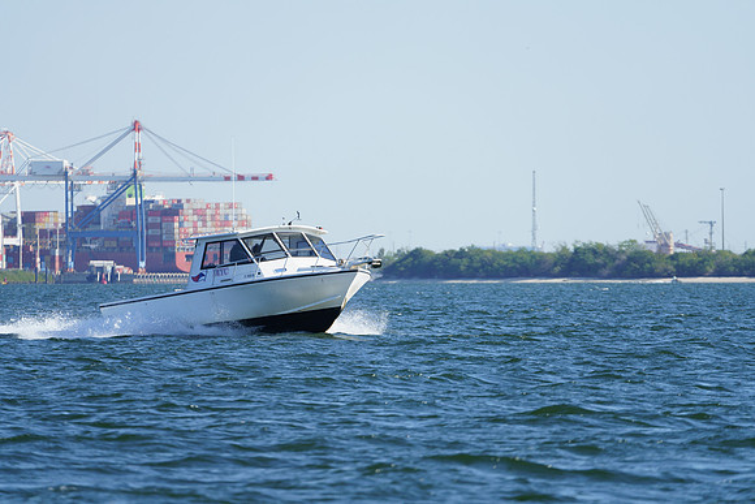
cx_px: 378
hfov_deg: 5.3
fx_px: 8202
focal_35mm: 391
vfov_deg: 3.5
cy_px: 252
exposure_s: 1/1000
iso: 400
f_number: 8
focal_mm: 391
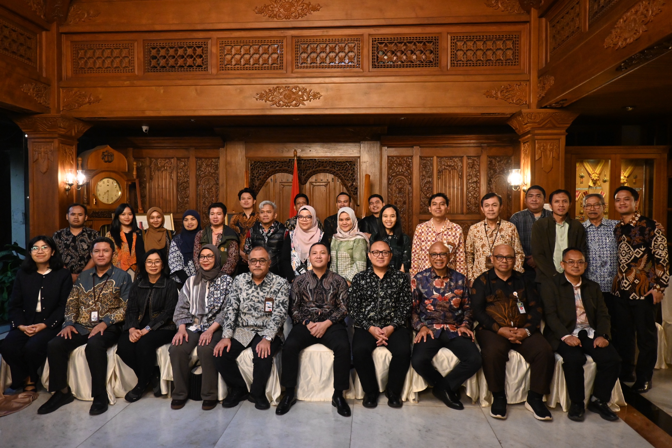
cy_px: 224
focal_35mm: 26
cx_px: 336
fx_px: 490
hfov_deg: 68.9
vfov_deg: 49.1
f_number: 3.5
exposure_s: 1/60
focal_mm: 17.5
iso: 3600
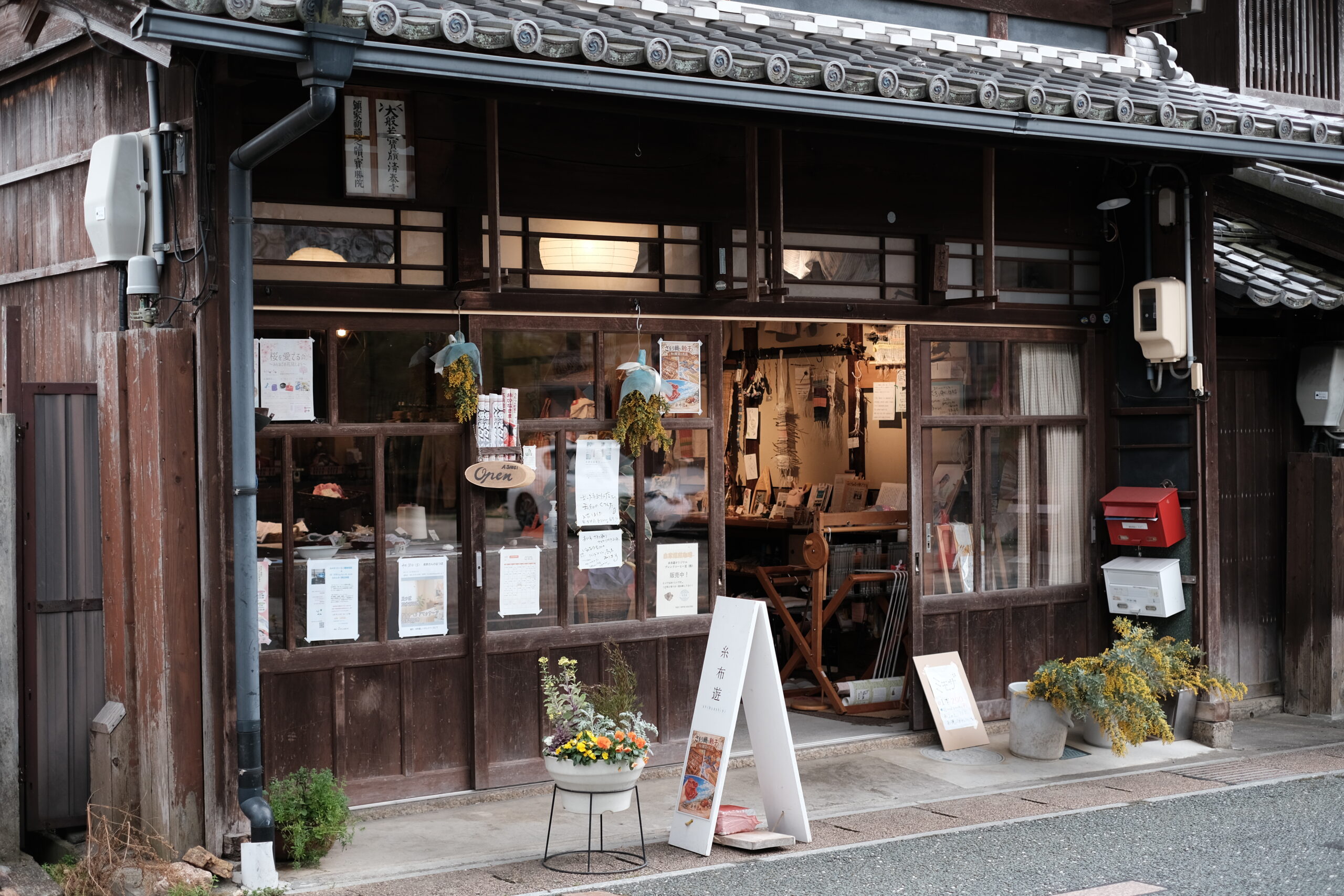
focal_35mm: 53
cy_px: 448
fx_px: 1979
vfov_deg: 25.5
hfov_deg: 37.5
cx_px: 672
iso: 160
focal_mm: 35
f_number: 2
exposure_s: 1/160
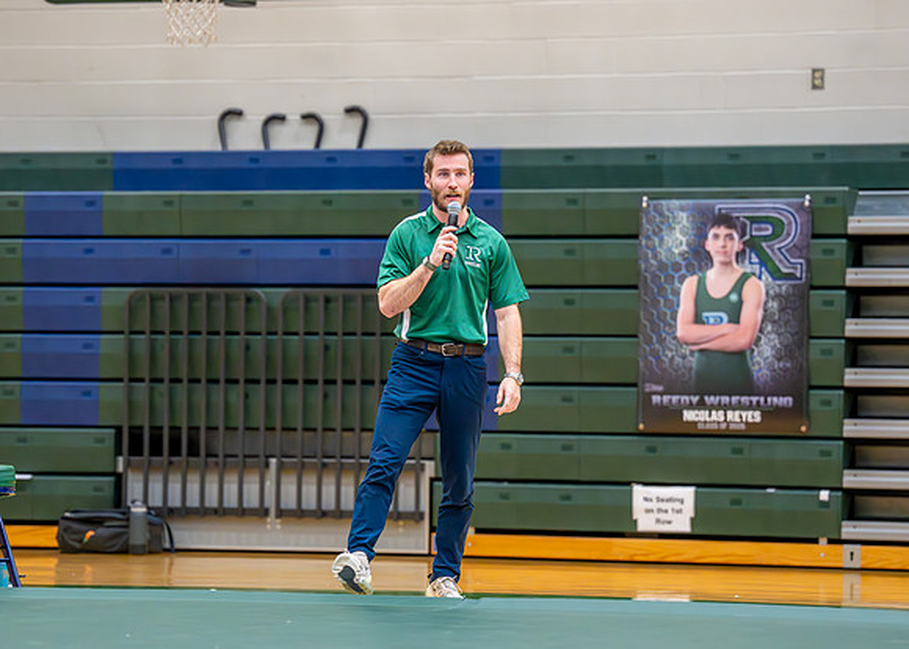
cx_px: 391
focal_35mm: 165
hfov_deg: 12.2
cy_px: 341
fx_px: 4251
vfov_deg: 8.7
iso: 6400
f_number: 2.8
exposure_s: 1/1000
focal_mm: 136
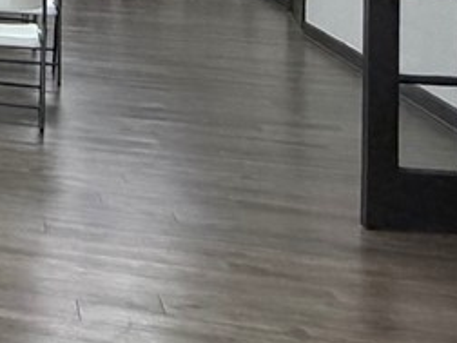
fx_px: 1175
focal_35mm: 89
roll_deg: -2.3
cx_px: -406
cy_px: -183
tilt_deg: +0.4
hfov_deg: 17.2
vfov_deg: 15.3
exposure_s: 1/121
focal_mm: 2.22
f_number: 2.2
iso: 250
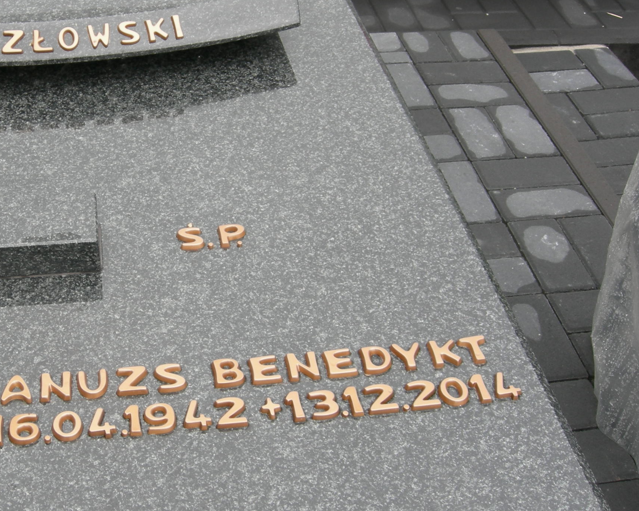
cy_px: 202
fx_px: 1002
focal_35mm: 53
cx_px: 162
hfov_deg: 34.6
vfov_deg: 28.5
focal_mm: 7.5
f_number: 4.8
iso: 64
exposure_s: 1/132
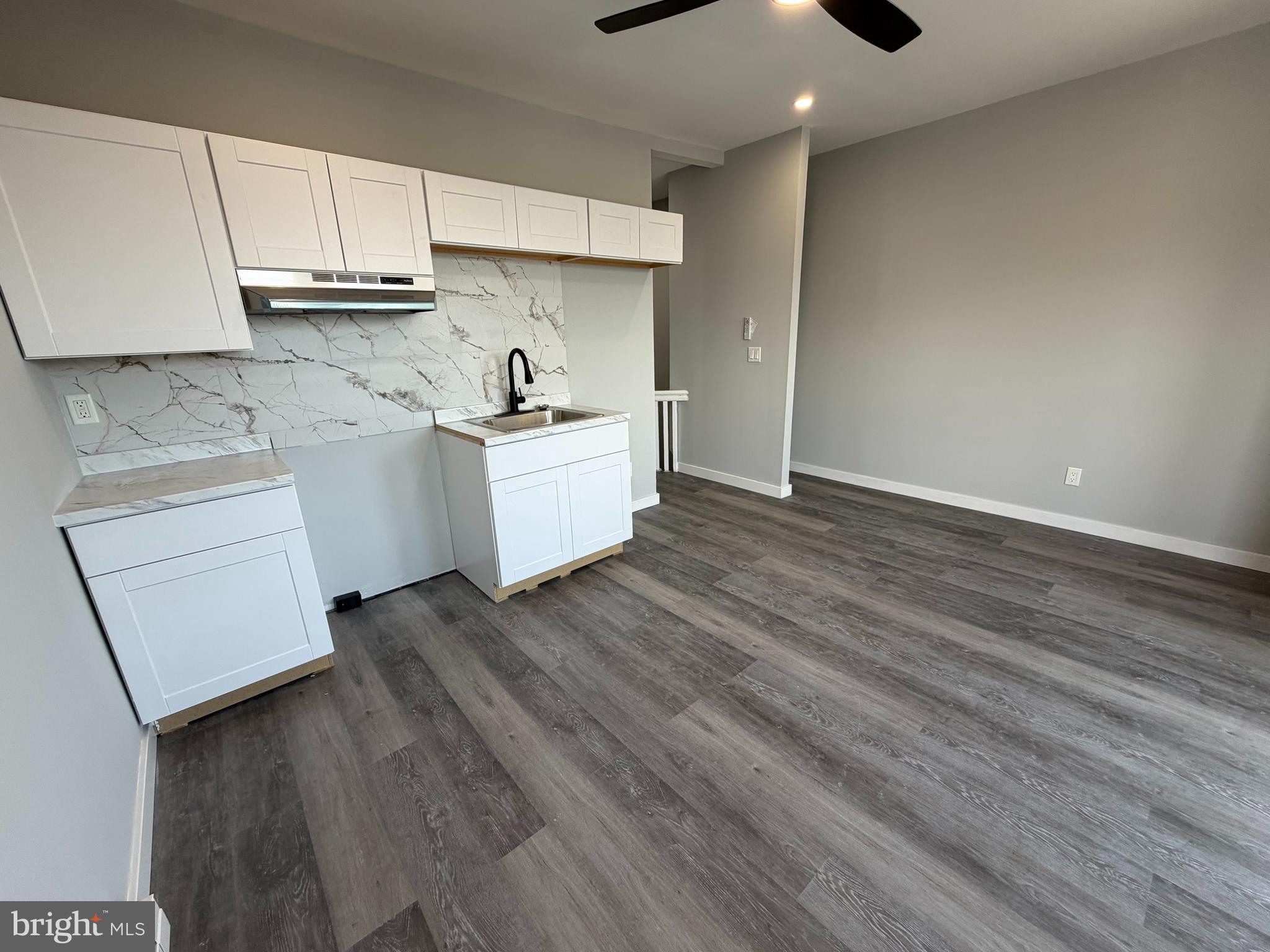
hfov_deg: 102.1
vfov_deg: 85.7
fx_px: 514
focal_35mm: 14
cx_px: 635
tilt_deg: -17.1
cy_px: 476
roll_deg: +1.9
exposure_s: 1/121
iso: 100
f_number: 2.2
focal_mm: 2.22
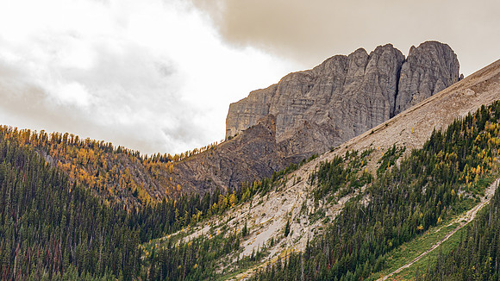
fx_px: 1899
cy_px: 68
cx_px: 293
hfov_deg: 15.0
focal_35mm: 143
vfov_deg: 8.5
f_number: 10
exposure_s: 1/200
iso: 200
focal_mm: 70
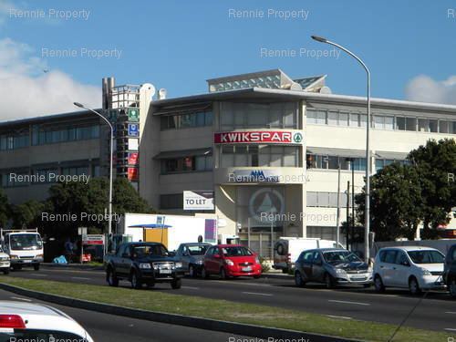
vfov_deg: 14.1
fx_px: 1383
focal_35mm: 105
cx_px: 228
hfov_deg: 18.7
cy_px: 171
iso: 80
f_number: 9.4
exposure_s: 1/262
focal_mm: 19
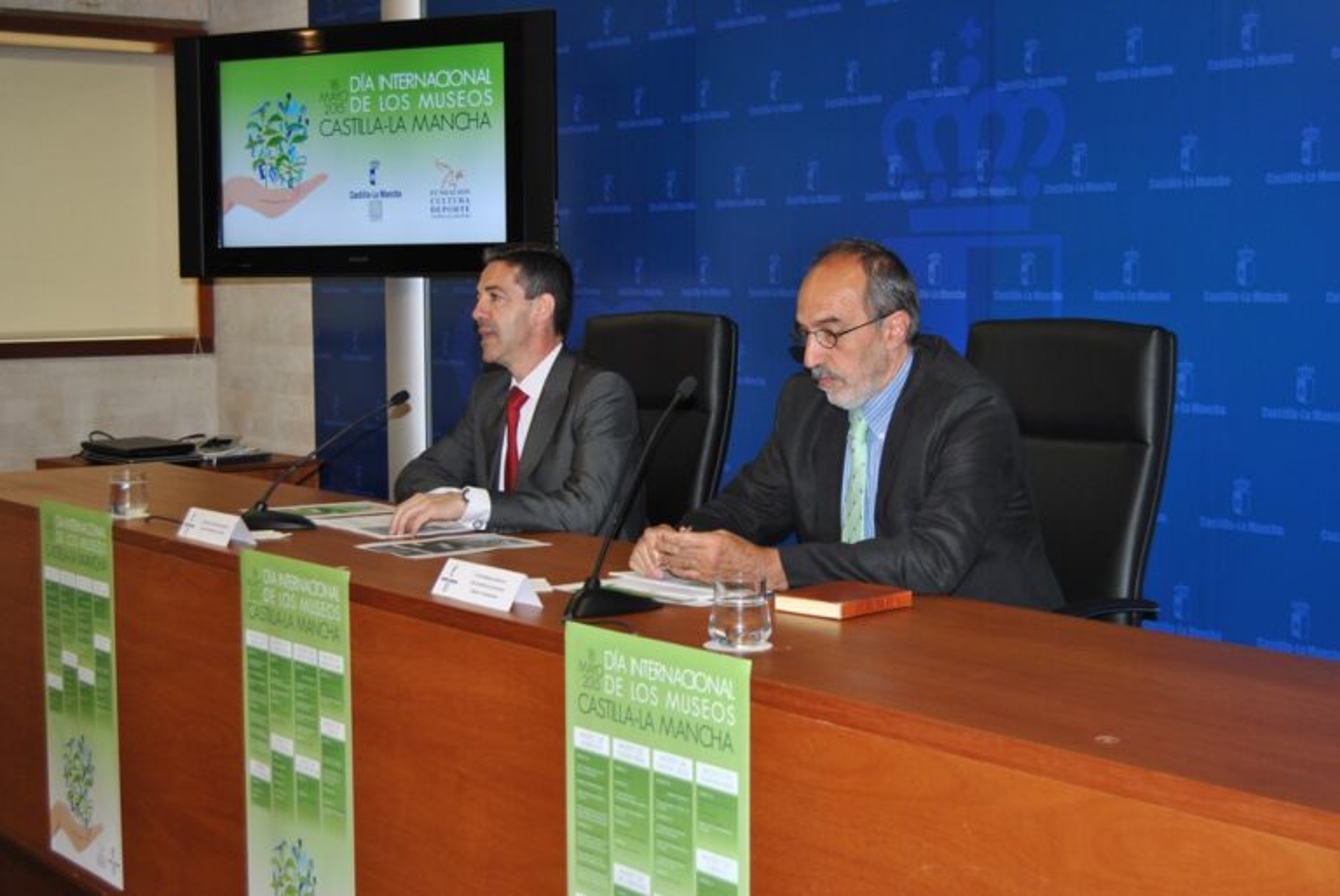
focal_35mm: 51
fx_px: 1900
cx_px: 670
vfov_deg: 26.6
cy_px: 448
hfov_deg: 38.8
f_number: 4.5
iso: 200
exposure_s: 1/60
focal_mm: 34
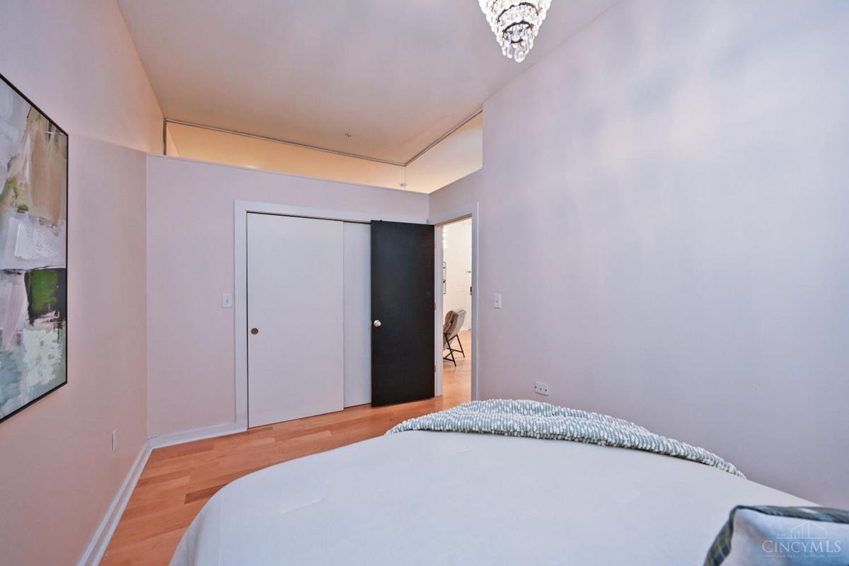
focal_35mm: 14
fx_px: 330
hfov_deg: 104.3
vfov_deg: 81.2
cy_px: 283
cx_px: 424
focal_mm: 14
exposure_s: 1/60
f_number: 4
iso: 450
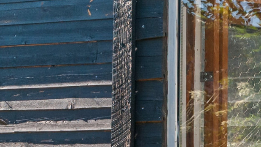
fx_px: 1844
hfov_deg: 7.8
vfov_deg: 4.5
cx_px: -232
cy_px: 317
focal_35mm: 267
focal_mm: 35
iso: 200
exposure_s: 1/160
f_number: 10
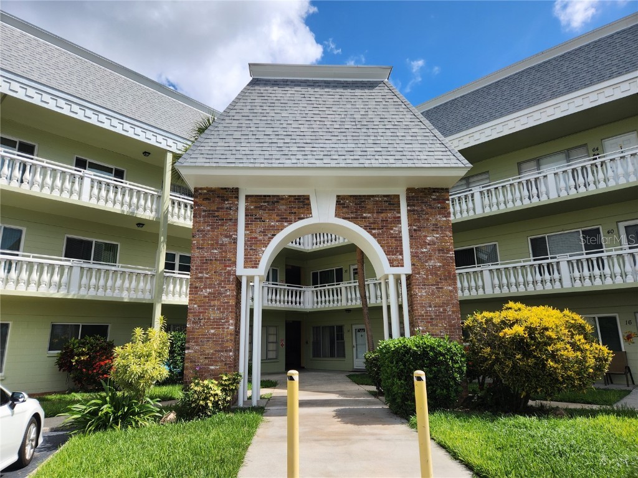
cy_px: 239
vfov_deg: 58.9
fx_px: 424
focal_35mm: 23
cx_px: 319
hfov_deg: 73.9
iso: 20
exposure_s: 1/1746
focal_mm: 5.4
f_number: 1.8
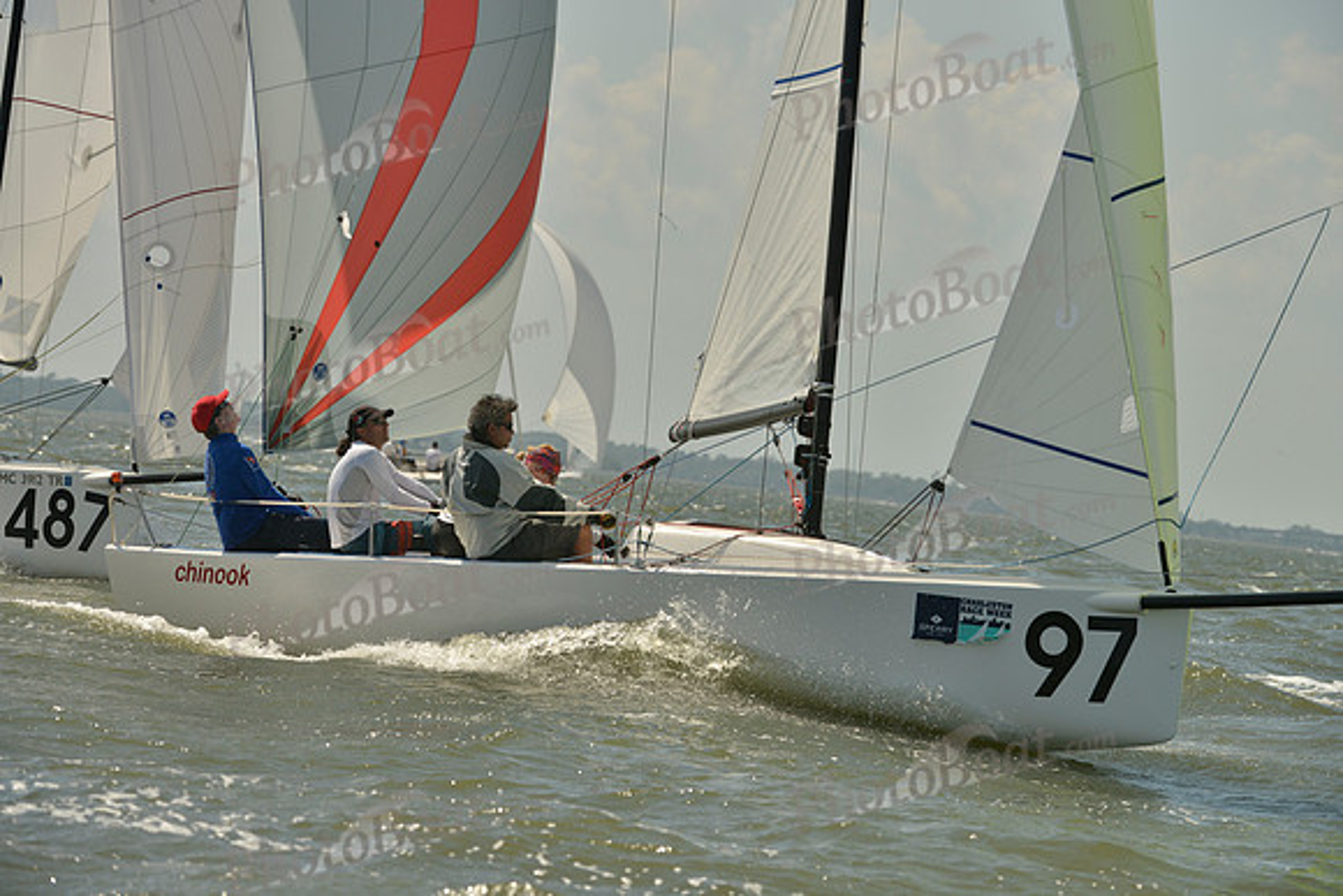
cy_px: 448
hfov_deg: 10.3
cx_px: 672
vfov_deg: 6.9
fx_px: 7463
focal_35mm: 200
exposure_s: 1/1600
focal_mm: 200
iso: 280
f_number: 9
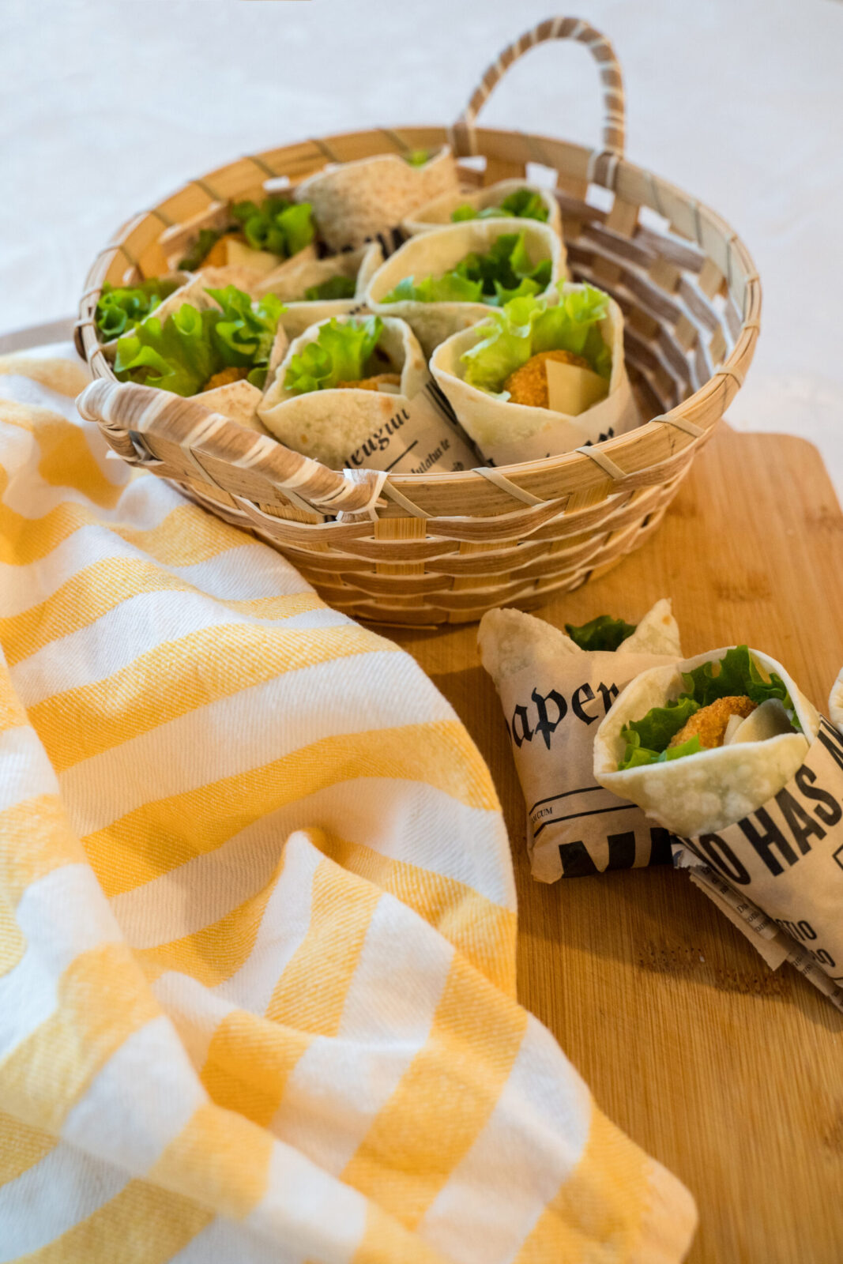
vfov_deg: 61.9
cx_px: 422
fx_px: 1053
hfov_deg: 43.6
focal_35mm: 30
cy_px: 632
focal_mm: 30
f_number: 5
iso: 1600
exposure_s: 1/80
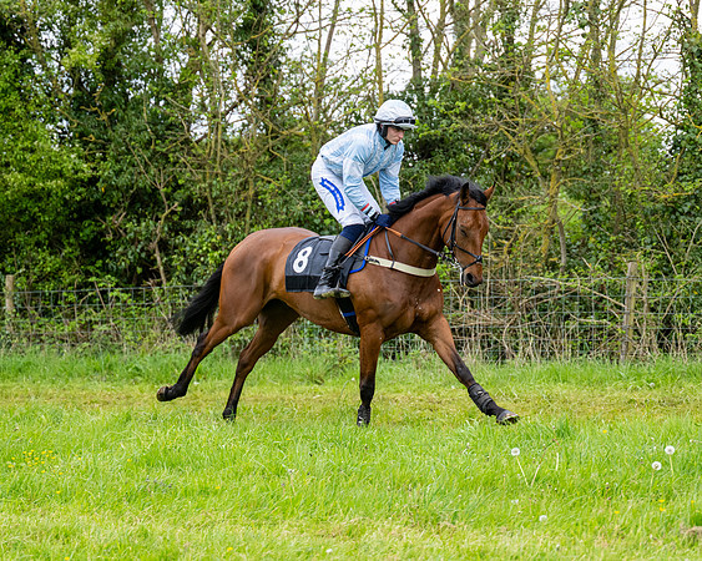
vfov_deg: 10.0
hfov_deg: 12.5
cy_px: 289
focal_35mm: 155
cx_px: 344
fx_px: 3213
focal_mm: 110
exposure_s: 1/1250
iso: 800
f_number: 4
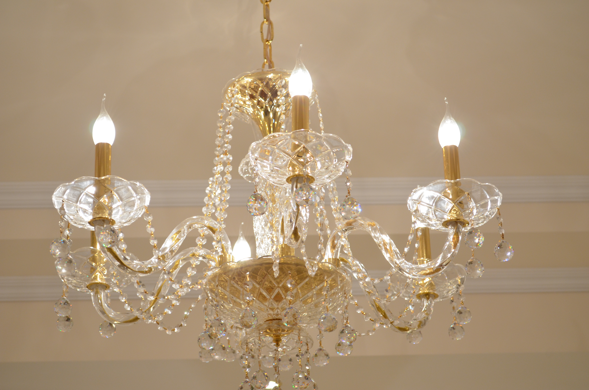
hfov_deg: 29.3
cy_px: 195
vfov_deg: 19.6
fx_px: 1127
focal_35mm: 69
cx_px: 294
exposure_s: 1/20
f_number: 6.3
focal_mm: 46
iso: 640
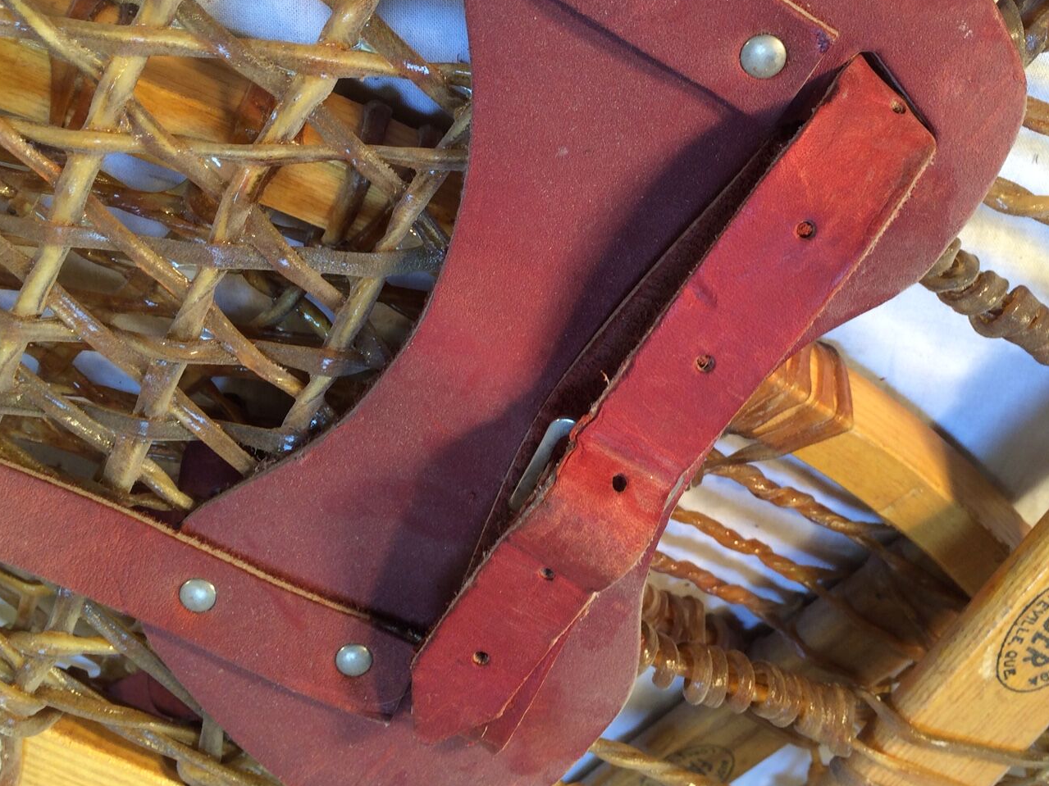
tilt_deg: -53.2
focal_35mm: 37
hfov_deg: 49.8
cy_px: 306
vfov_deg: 38.5
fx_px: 1121
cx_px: 626
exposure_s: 1/33
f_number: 2.2
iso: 64
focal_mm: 4.15
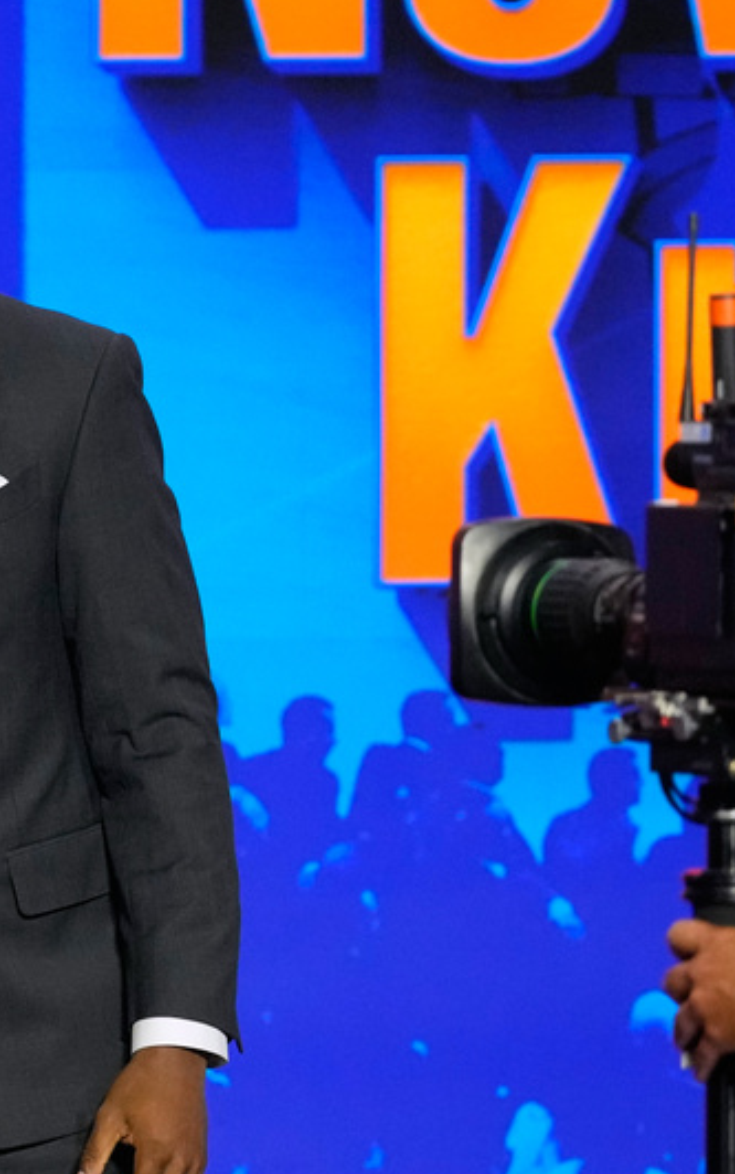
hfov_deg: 1.7
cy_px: 583
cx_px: -256
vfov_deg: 2.7
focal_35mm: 784
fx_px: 25100
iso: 4000
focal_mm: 267
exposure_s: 1/200
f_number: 4
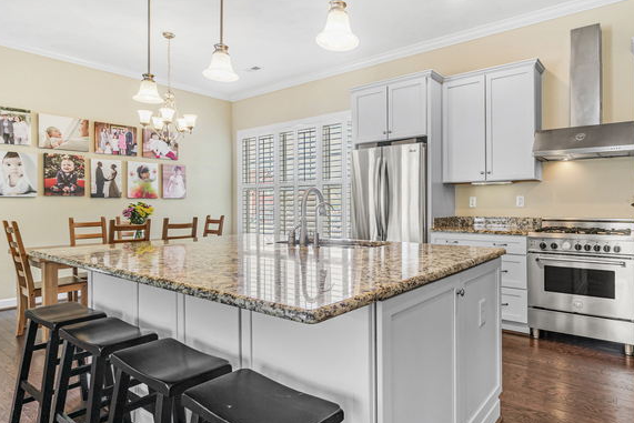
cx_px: 362
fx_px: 370
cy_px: 209
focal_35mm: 21
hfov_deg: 80.7
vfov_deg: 59.5
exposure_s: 1/5
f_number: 8
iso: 250
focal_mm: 10
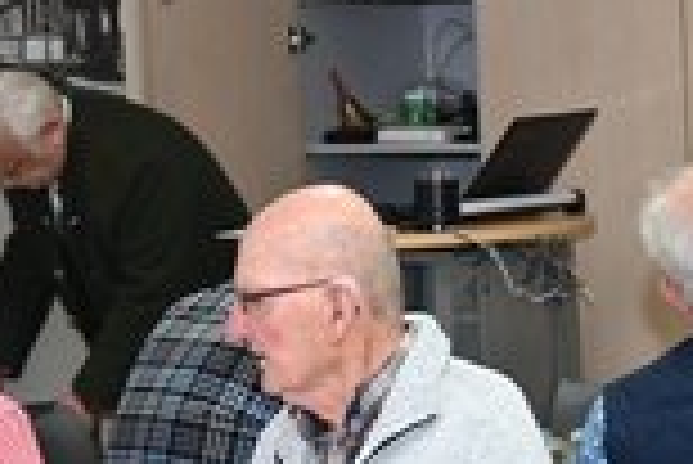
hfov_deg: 11.1
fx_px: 3565
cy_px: 277
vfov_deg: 7.4
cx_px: 477
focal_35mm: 185
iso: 900
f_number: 6
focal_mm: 62
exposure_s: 1/60
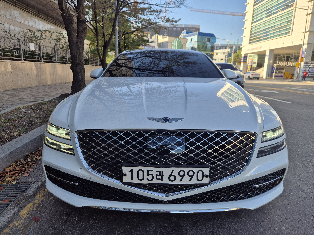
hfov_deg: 73.9
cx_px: 157
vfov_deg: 58.9
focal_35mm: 23
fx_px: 209
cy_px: 118
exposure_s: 1/736
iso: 25
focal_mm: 5.4
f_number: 1.8
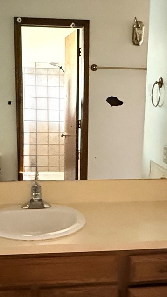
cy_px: 165
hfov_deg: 26.0
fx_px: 362
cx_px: 85
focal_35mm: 46
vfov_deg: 44.5
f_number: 2.2
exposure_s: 1/45
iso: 1600
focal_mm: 2.22
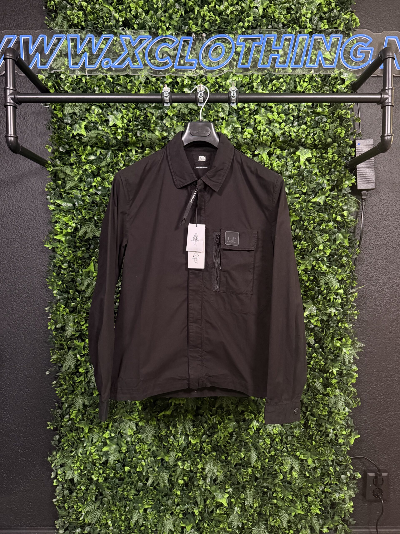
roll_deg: +0.1
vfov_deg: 71.6
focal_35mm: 24
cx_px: 200
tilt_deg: -2.5
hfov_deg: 56.8
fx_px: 370
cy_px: 267
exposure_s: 1/33
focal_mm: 6.76
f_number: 1.78
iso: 800
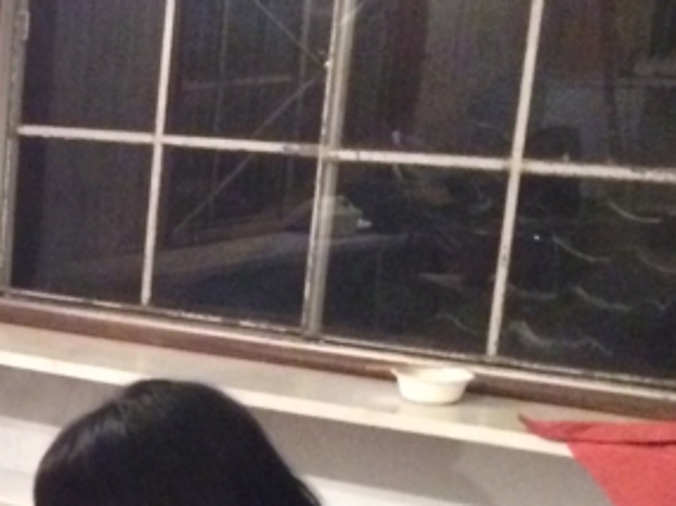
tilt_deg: -14.8
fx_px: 2029
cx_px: -300
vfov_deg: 13.9
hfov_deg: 17.3
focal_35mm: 104
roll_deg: +0.2
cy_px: 567
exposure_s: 1/15
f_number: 2.2
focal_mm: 4.15
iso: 400
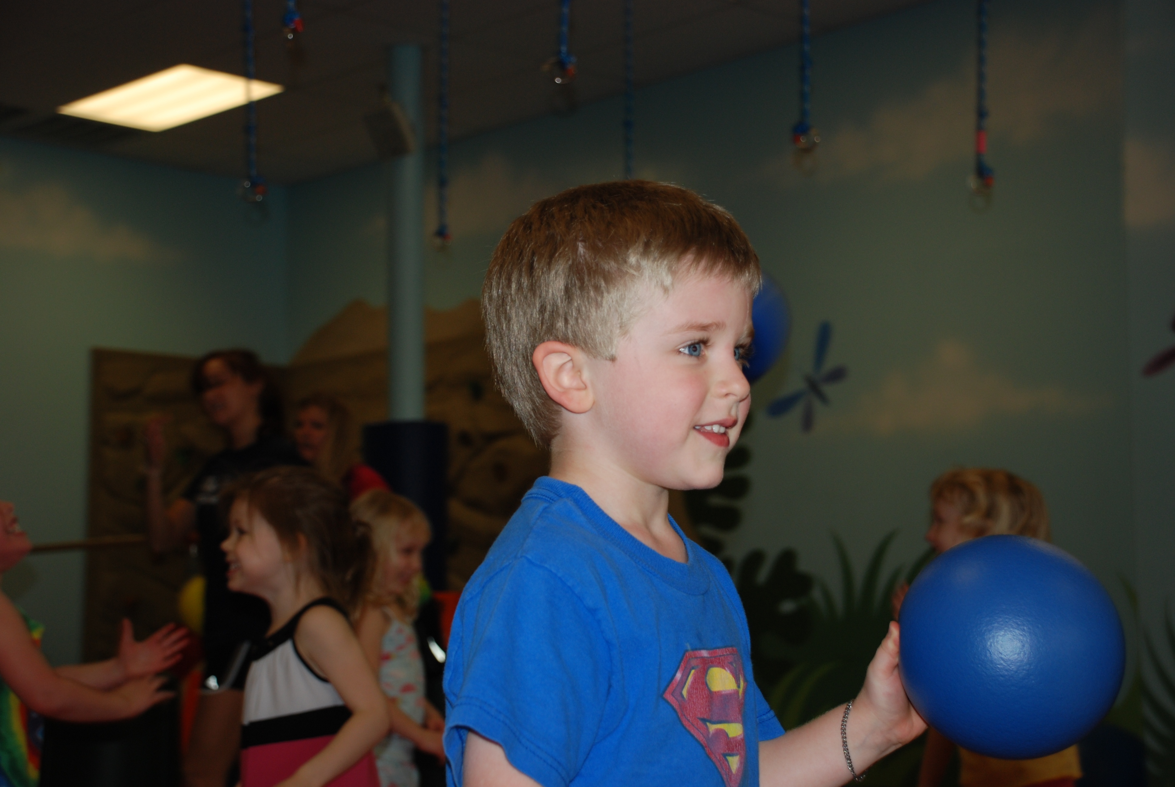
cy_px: 394
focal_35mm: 66
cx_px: 588
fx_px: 2157
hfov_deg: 30.5
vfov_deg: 20.7
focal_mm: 44
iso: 200
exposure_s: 1/60
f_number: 4.8
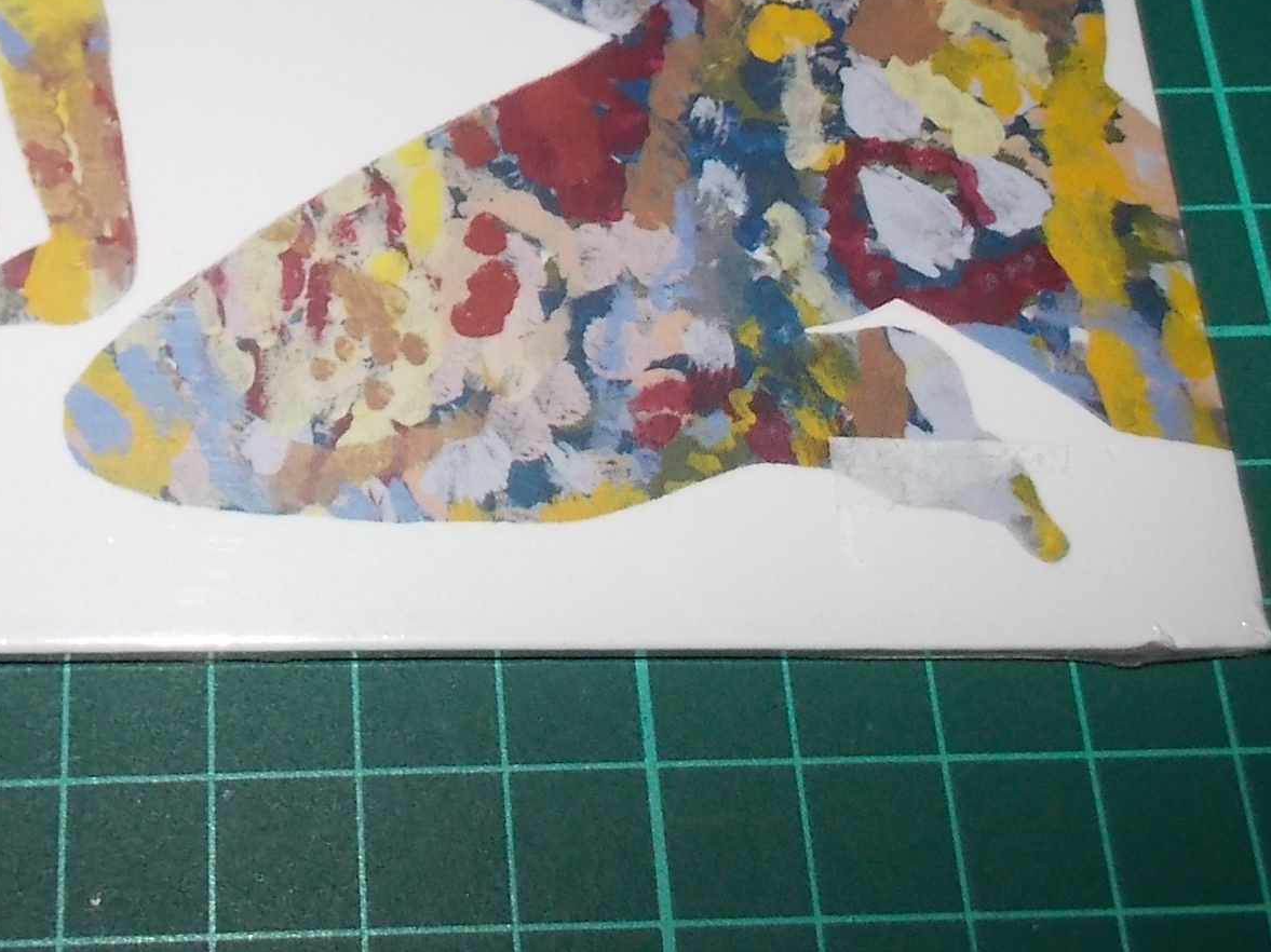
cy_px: 43
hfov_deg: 33.6
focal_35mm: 56
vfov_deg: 25.1
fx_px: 2056
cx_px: 305
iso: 200
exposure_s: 1/30
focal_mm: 4.1
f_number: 3.3
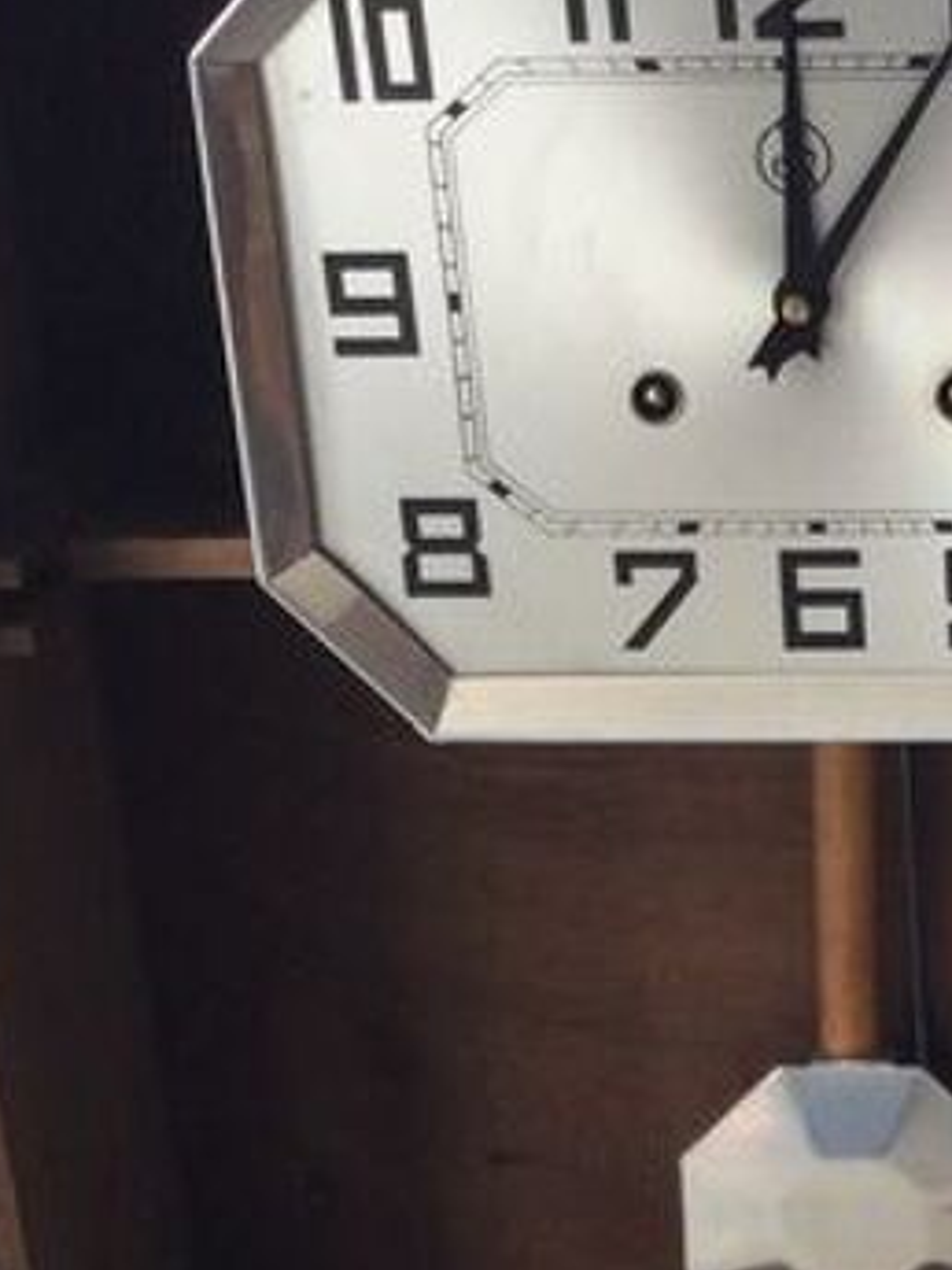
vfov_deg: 15.8
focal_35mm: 120
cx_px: 1151
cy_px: 1552
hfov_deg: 12.1
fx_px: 4400
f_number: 2.4
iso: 40
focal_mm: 3.3
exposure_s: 1/100
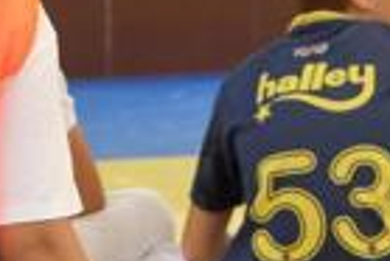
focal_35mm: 203
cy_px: -90
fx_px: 2201
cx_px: 77
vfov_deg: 6.7
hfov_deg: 10.1
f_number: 2.8
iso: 2500
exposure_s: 1/45
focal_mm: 30.9
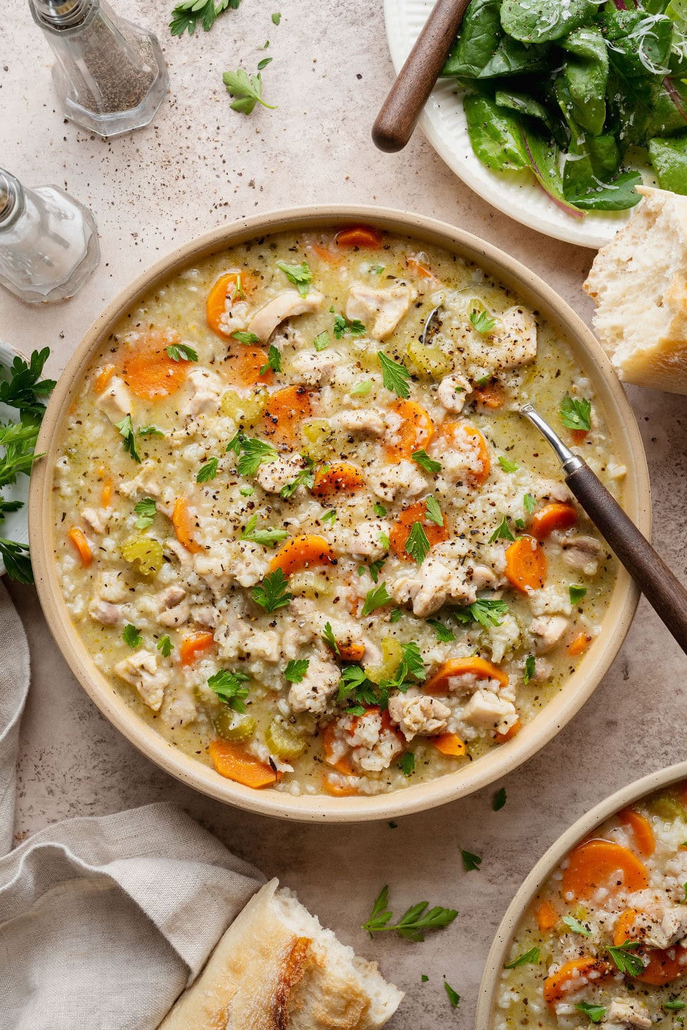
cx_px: 344
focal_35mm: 48
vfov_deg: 41.1
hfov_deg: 28.1
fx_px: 1374
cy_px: 515
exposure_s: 1/200
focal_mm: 48
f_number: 13
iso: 400
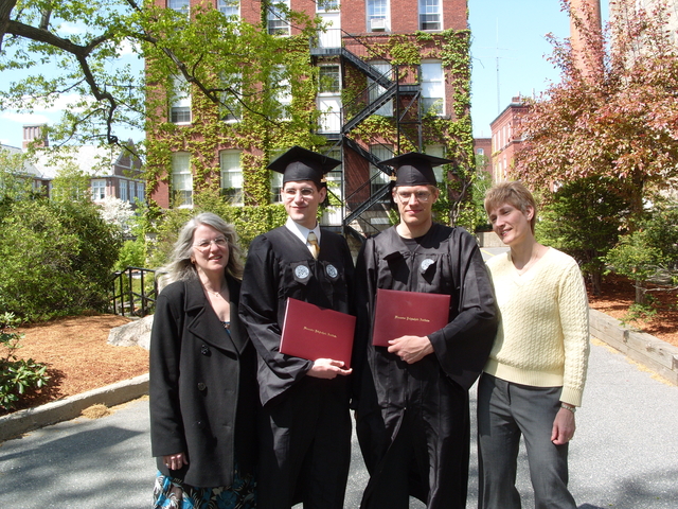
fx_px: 686
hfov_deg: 52.6
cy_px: 254
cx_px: 339
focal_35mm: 35
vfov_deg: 40.7
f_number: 5.3
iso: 80
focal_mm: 7.8
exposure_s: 1/250
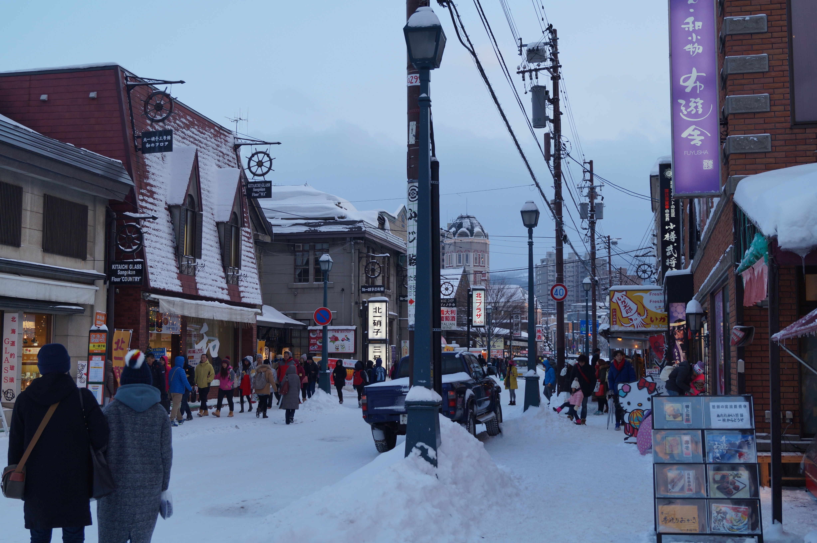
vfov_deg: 31.8
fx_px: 952
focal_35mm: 42
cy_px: 272
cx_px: 408
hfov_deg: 46.4
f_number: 4.5
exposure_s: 1/80
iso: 100
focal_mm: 28
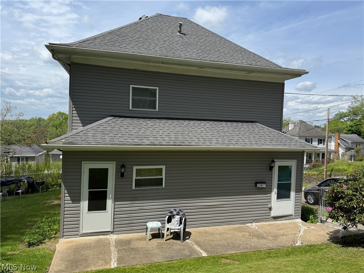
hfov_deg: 71.6
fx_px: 252
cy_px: 136
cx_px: 182
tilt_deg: -3.0
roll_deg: -2.2
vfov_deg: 56.8
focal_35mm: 24
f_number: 1.78
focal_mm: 6.76
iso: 80
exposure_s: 1/4310
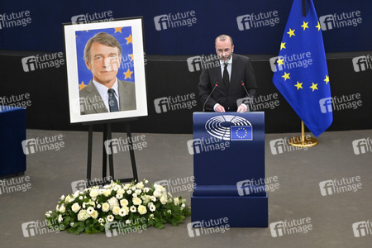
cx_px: 186
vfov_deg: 6.9
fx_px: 2067
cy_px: 124
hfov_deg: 10.3
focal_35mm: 200
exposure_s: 1/400
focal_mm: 200
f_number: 2.8
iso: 1000
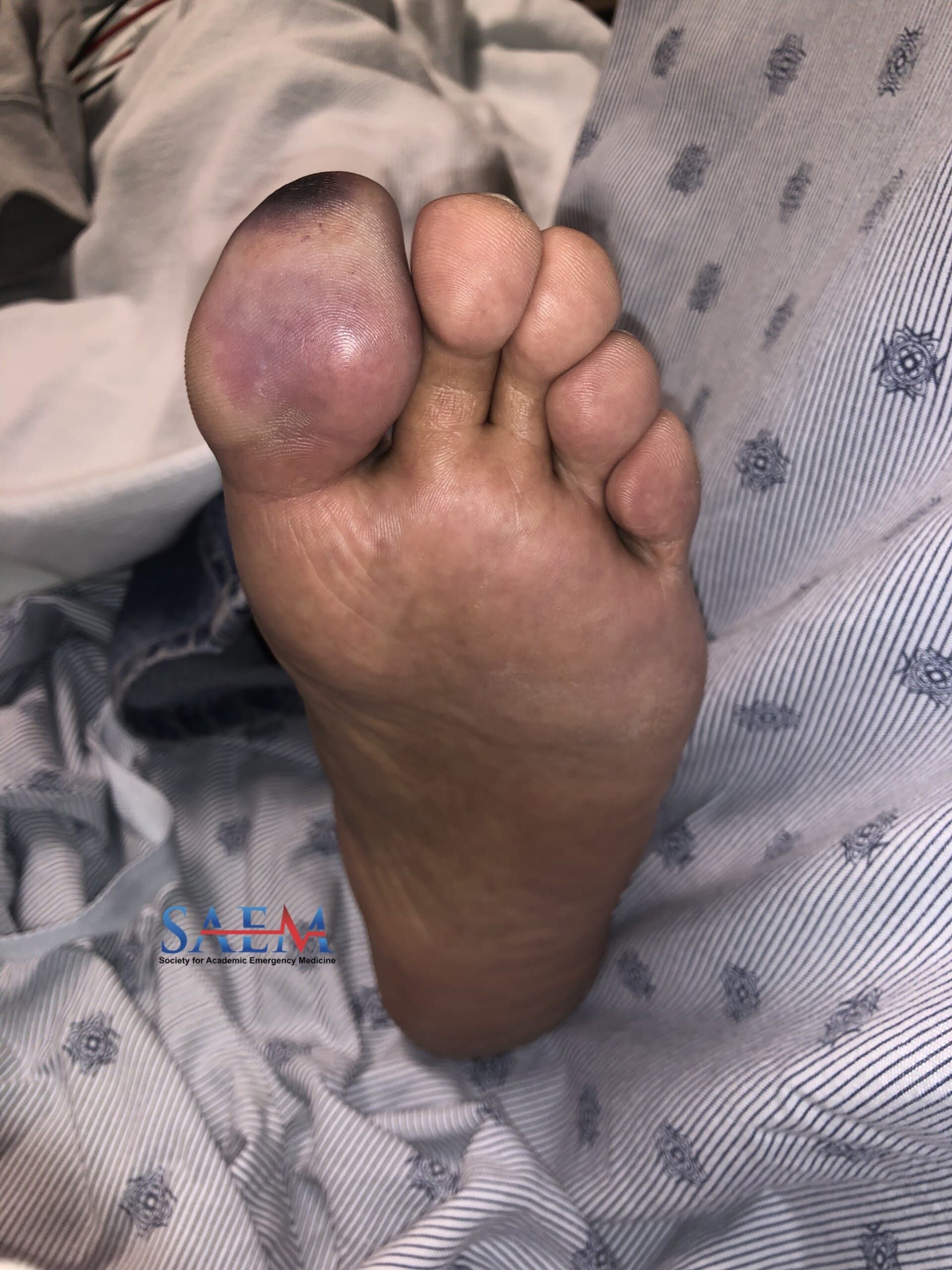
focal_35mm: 28
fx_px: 1027
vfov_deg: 63.4
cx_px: 476
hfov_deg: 49.7
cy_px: 635
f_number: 1.8
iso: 25
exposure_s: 1/35
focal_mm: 4
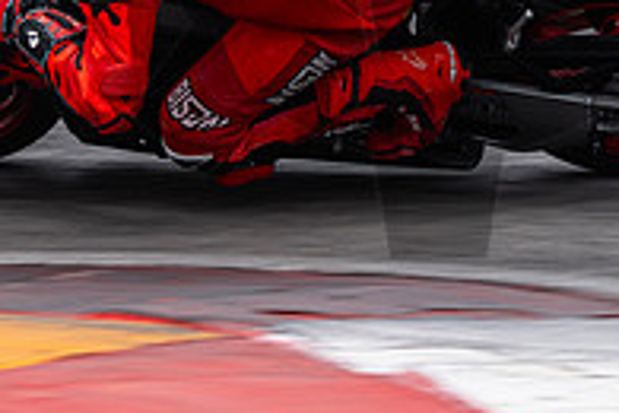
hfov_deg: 3.3
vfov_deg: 2.2
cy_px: -129
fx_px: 10763
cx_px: 438
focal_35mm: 626
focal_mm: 140
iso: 160
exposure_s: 1/250
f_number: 4.5
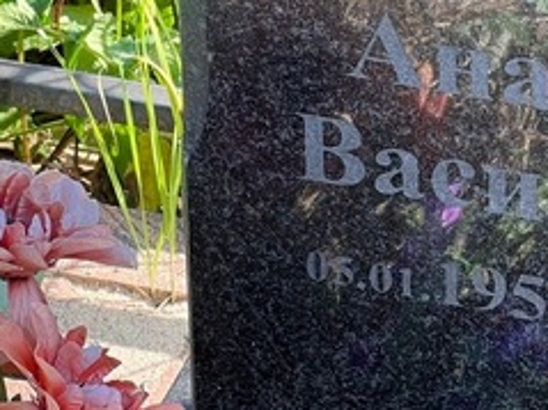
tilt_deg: -30.1
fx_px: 4082
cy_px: -199
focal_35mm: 258
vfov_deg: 5.7
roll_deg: +0.6
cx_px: 562
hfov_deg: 7.6
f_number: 2.8
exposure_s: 1/99
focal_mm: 9
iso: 32
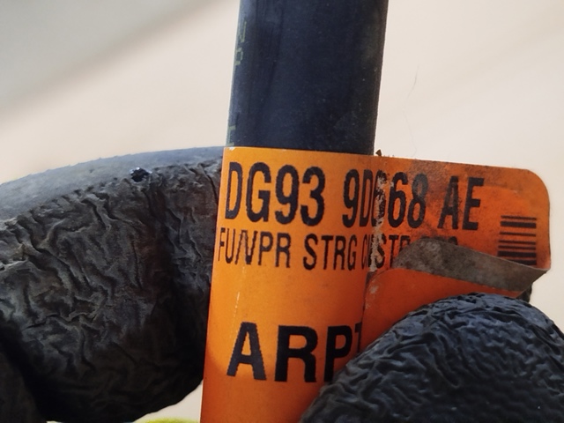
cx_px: 282
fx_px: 1173
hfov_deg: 27.0
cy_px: 212
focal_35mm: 72
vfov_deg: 20.4
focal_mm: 5.31
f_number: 1.7
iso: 500
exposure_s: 1/25
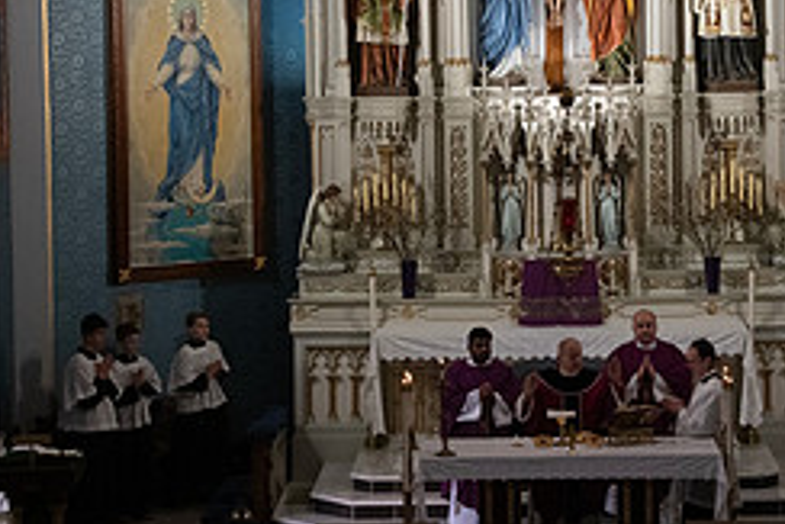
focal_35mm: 133
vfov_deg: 10.3
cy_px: 153
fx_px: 2902
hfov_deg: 15.4
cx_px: 563
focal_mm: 56
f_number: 13
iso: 4000
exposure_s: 1/100
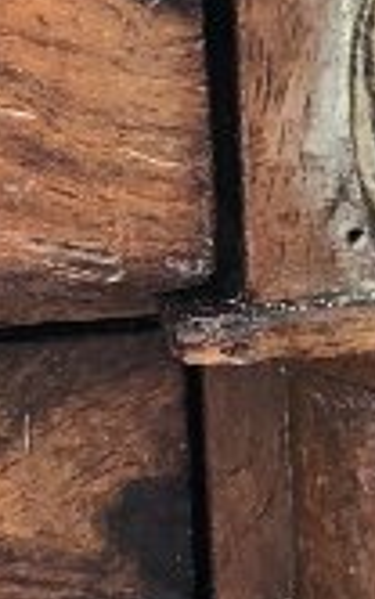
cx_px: -7
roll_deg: +5.3
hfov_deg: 6.1
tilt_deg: -25.7
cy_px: 379
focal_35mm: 214
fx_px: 3493
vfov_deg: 9.8
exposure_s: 1/33
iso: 25
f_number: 1.8
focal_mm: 3.99
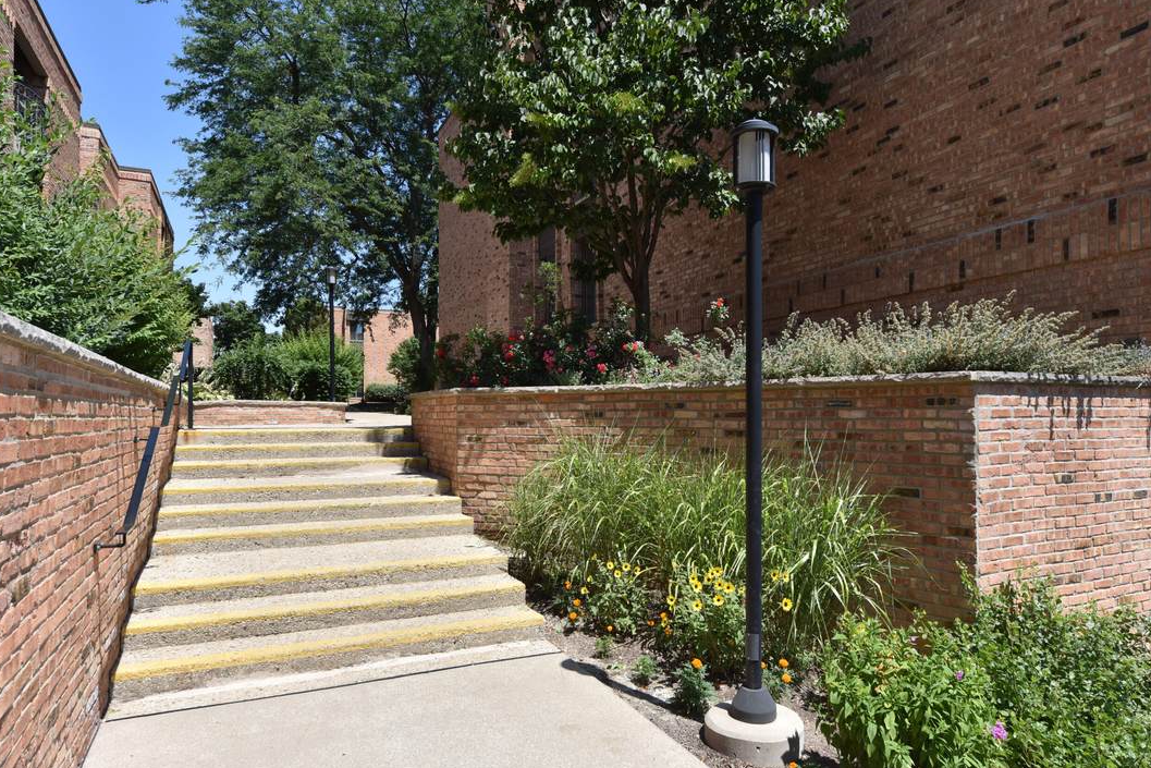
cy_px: 401
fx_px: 735
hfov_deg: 76.1
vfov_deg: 55.1
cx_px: 596
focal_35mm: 23
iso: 320
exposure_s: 1/800
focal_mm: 19
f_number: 9
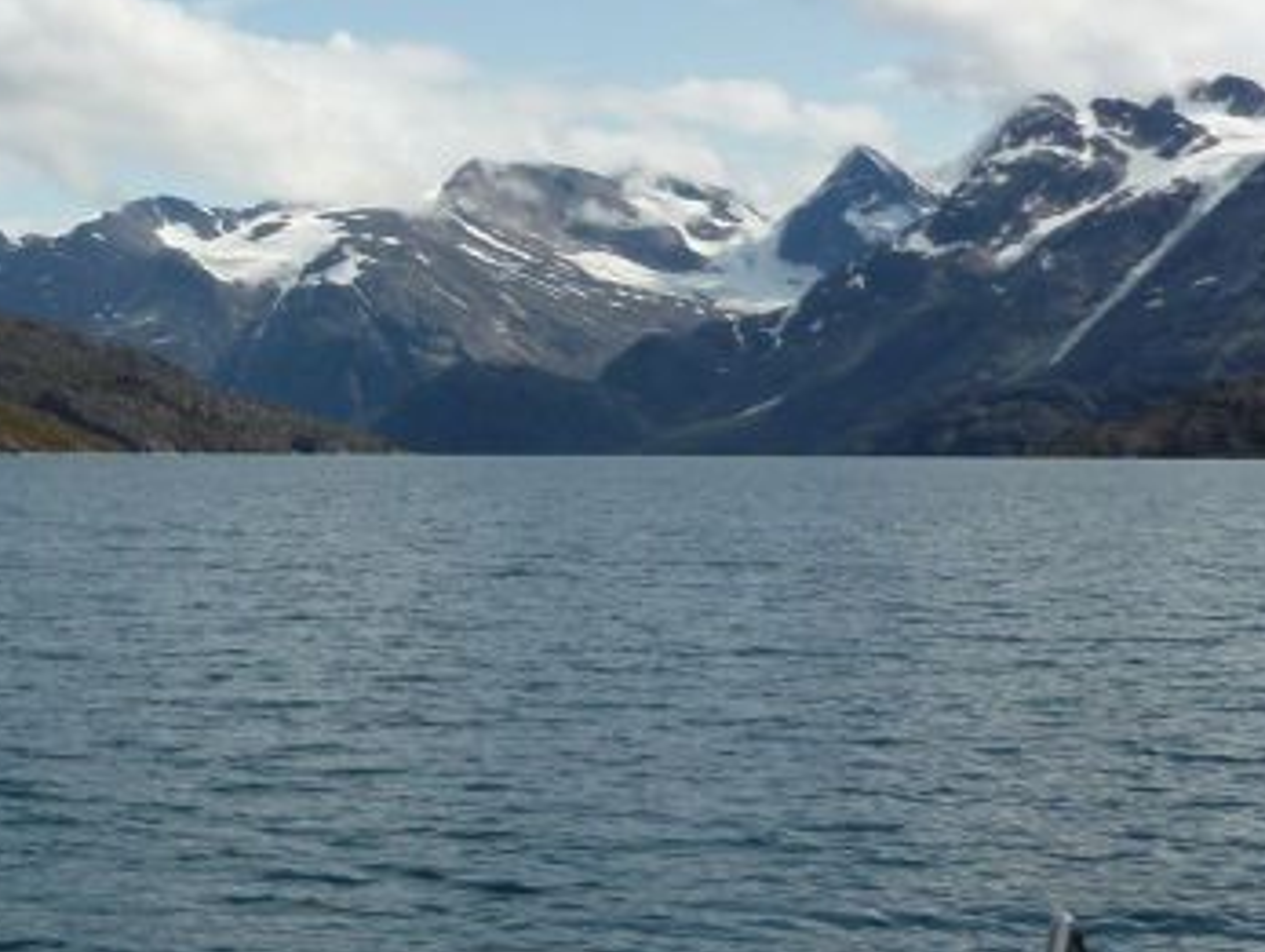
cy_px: 274
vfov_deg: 19.3
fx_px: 2780
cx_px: 117
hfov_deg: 24.8
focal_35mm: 76
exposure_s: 1/320
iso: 100
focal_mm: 5.5
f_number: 8
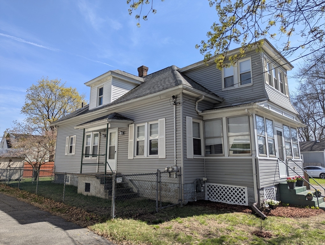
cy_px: 122
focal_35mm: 24
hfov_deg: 71.5
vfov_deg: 56.9
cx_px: 162
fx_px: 226
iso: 34
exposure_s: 1/1143
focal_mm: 6.81
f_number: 1.85
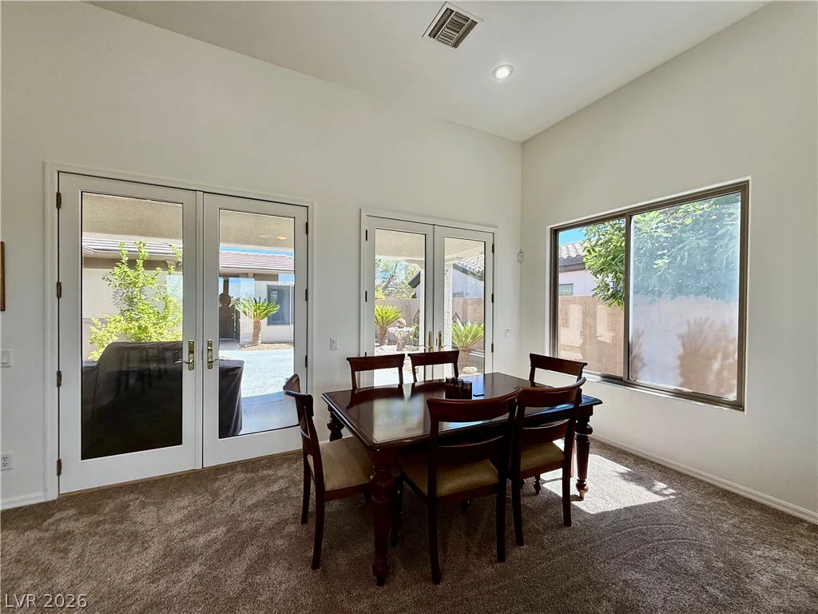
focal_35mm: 14
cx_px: 409
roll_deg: -0.6
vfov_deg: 85.7
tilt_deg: +0.0
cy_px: 307
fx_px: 331
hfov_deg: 102.1
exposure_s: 1/166
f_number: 2.2
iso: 64
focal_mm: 2.22
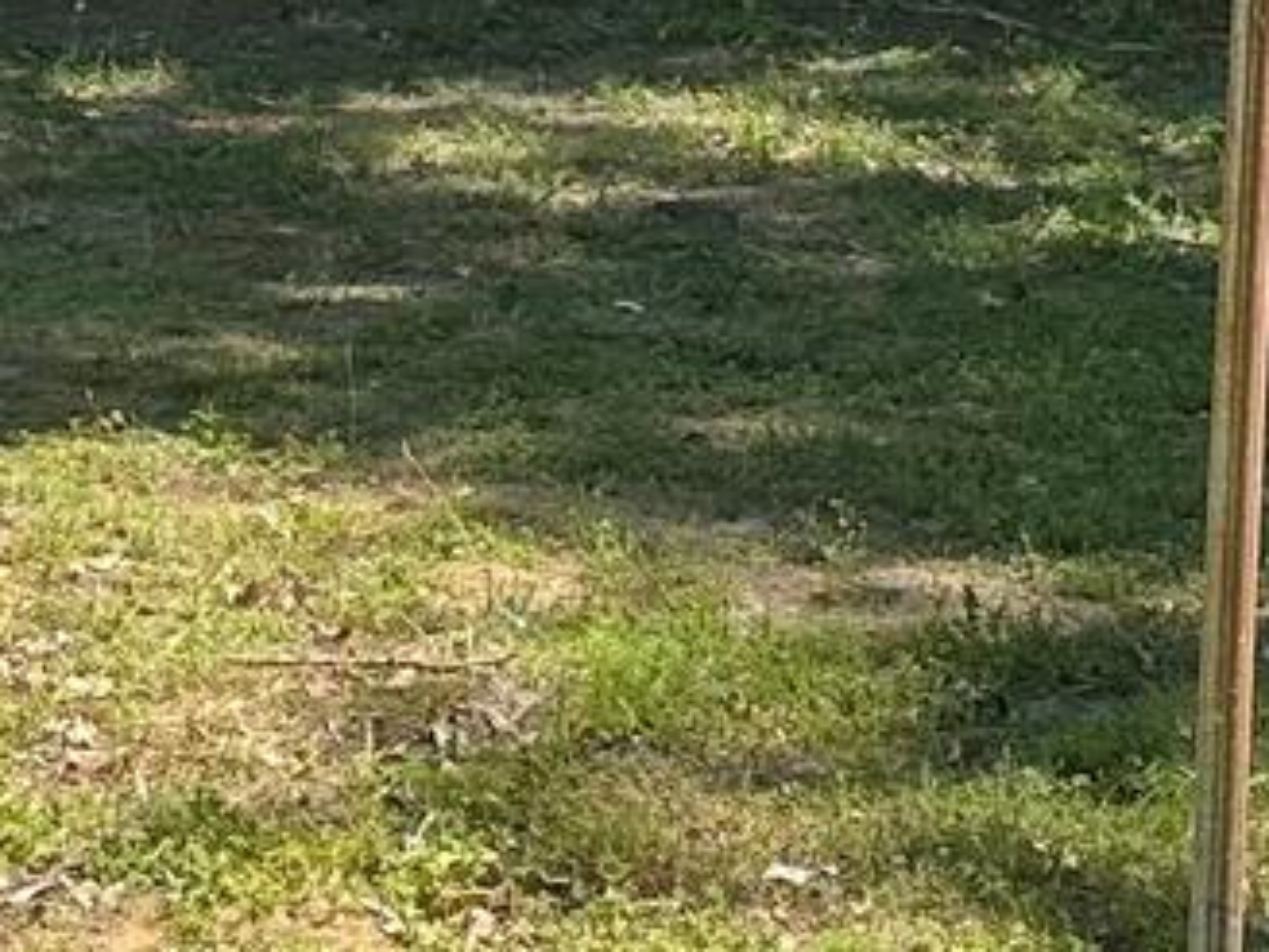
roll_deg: -0.7
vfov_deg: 9.7
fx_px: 5499
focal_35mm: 150
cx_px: 279
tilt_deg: -4.4
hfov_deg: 13.1
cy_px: -348
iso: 80
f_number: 1.78
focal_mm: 6.86
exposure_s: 1/1131
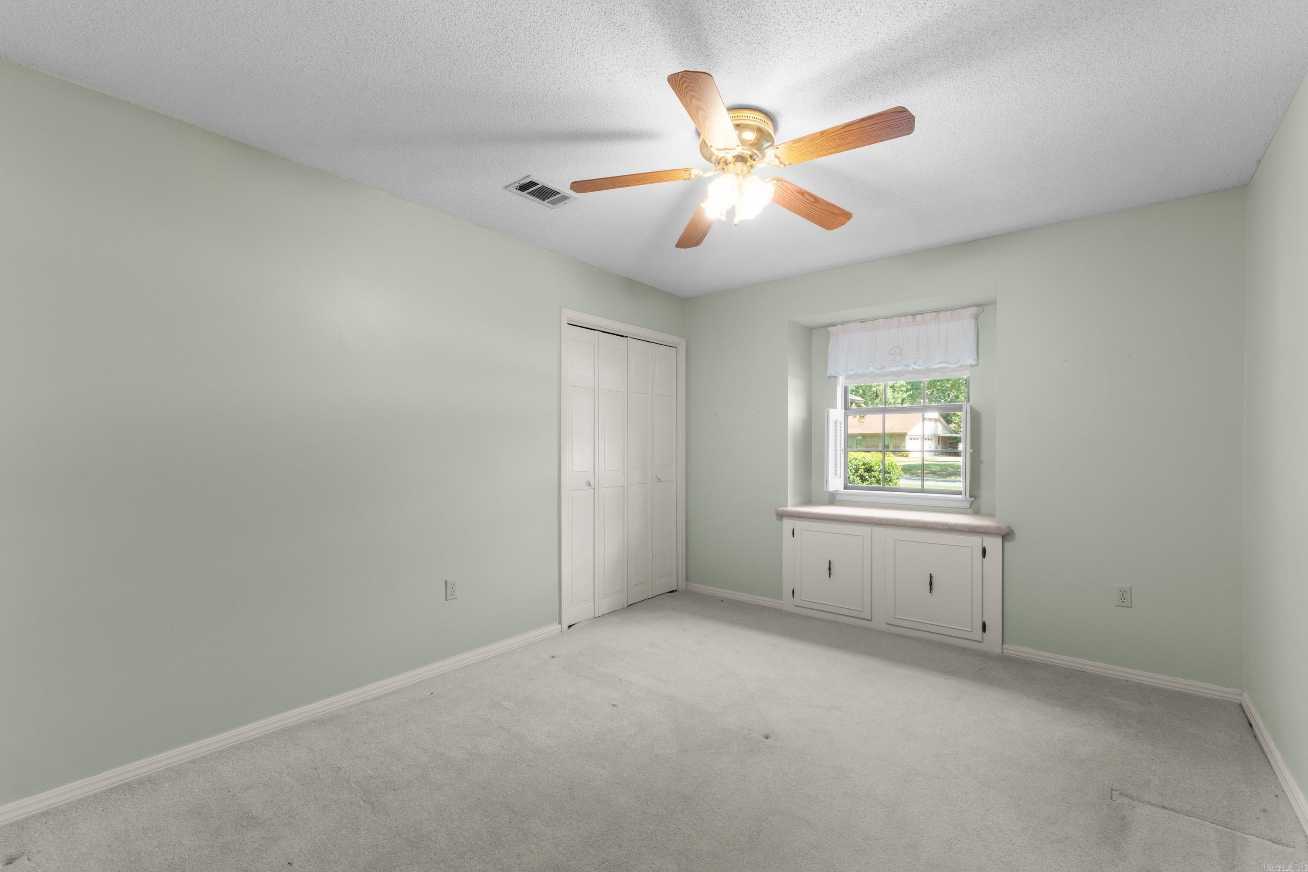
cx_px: 654
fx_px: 545
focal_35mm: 15
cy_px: 436
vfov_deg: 77.3
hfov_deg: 100.4
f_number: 8
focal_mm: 10
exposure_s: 1/2
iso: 320
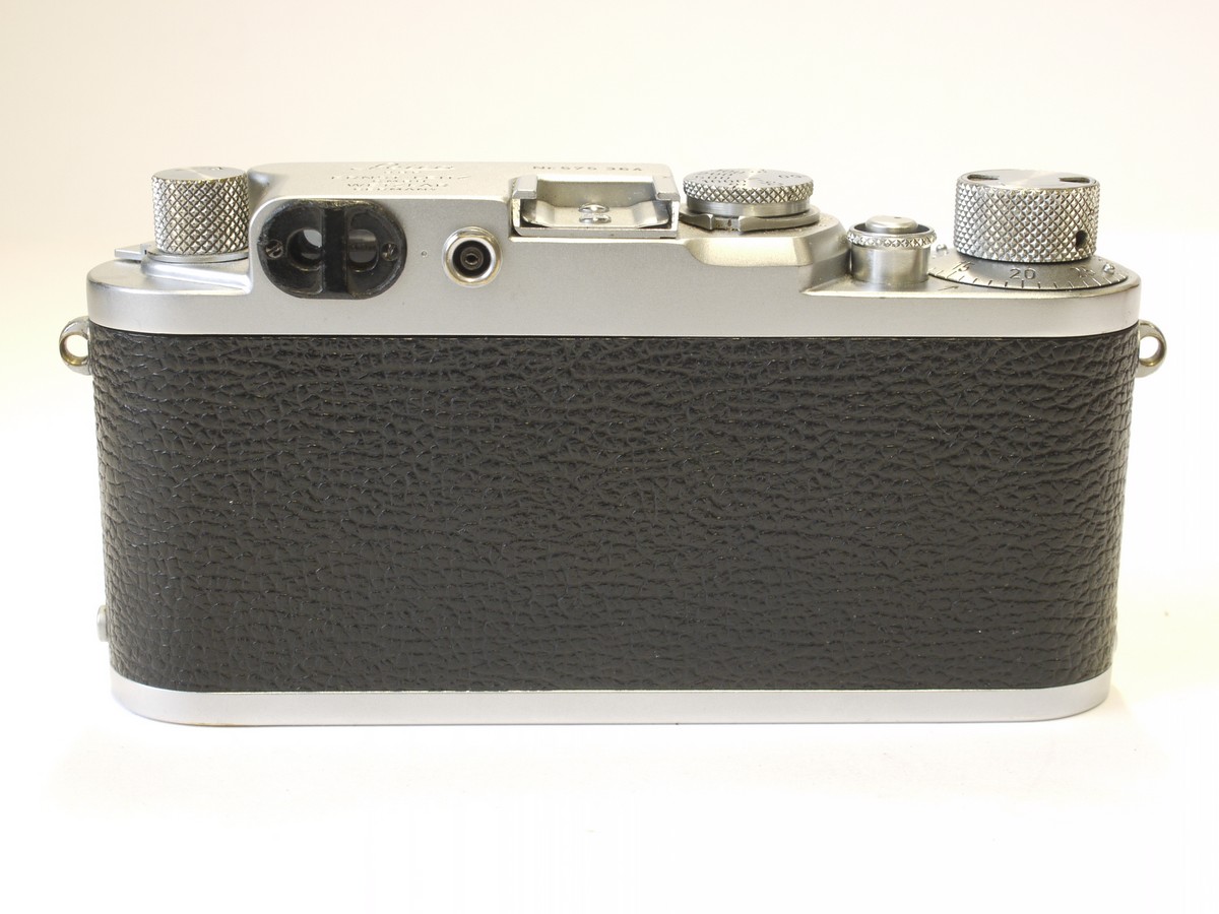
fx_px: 2113
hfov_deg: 32.2
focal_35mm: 60
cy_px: 457
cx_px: 610
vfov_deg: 24.4
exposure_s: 1/13
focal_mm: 30
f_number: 8
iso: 400
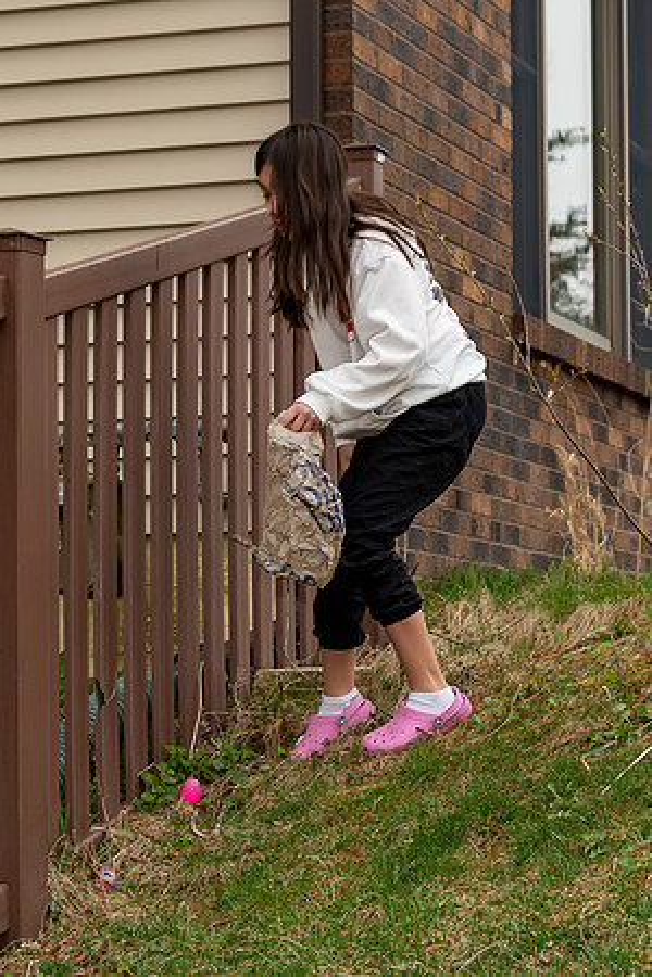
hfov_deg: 11.7
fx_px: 3180
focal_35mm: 117
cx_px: 353
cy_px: 488
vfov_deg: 17.5
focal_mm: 52
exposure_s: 1/200
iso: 125
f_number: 4
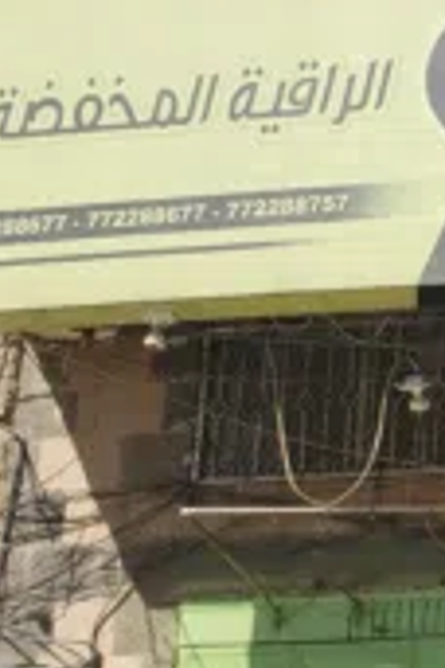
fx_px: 1873
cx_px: 890
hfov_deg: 12.1
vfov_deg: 19.8
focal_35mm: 101
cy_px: 617
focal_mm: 4.3
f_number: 2.4
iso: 50
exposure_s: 1/1085
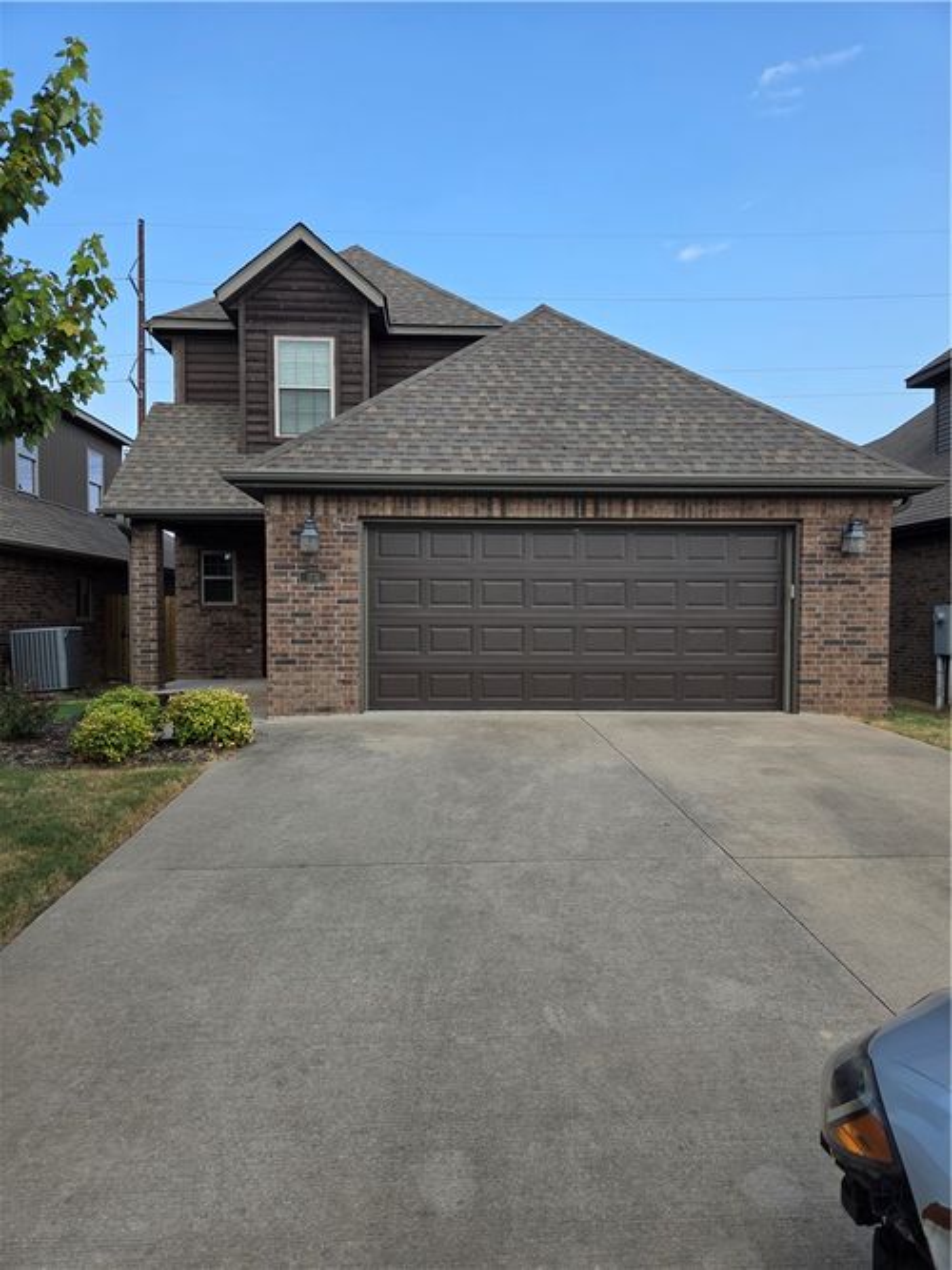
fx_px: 844
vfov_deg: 73.9
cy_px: 635
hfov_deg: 58.9
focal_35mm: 23
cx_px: 476
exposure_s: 1/2314
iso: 80
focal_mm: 5.4
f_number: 1.8
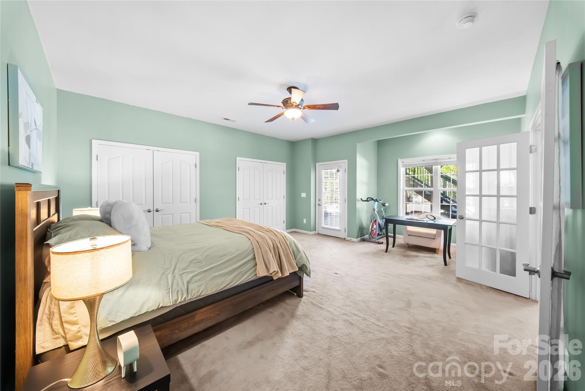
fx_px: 195
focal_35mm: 12
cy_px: 196
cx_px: 292
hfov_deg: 112.6
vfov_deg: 90.1
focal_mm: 12
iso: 250
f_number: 9
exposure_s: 1
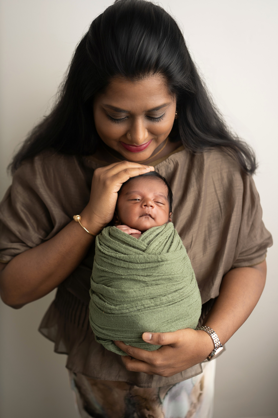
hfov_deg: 37.9
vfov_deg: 54.4
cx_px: 139
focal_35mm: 35
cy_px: 209
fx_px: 405
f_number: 2.2
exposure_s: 1/200
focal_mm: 35
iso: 125
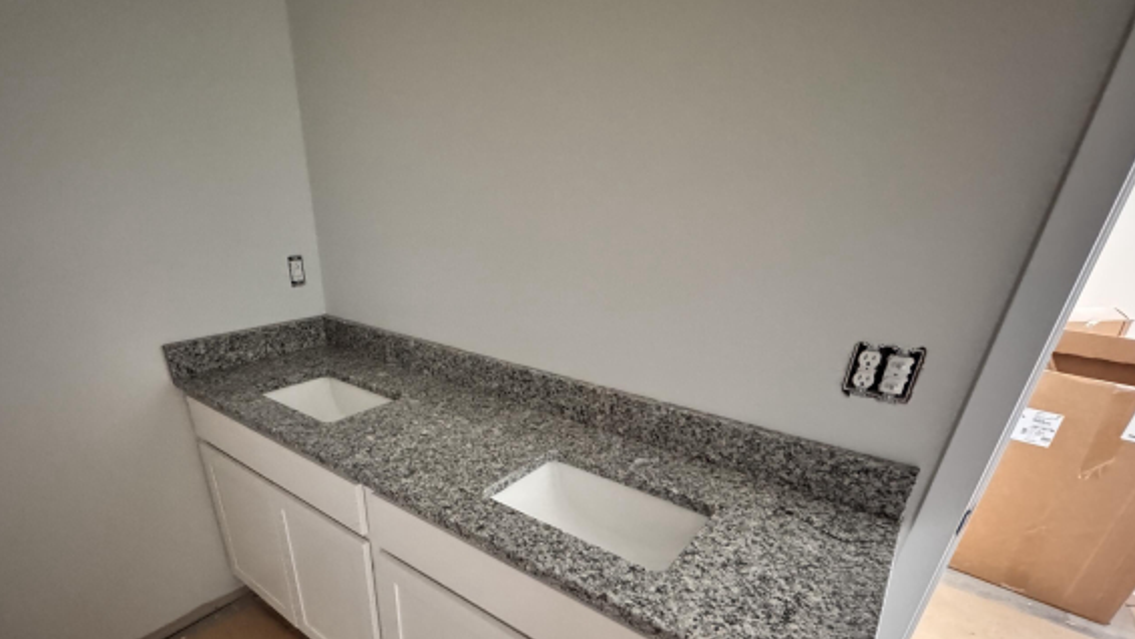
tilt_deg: -26.2
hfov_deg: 92.3
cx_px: 509
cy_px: 450
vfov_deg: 58.9
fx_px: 542
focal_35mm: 18
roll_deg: -1.2
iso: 1600
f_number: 2.2
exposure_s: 1/40
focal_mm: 2.22
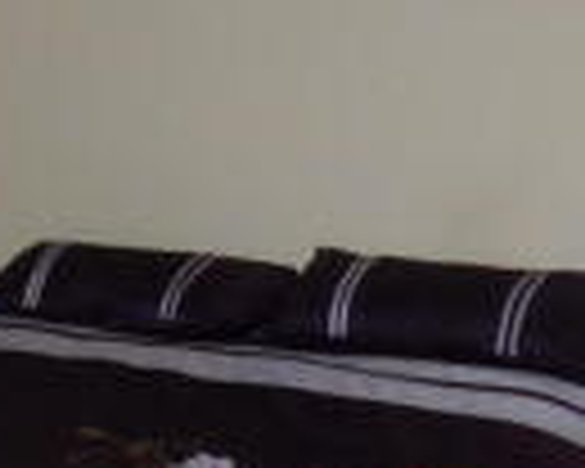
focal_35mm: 109
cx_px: -191
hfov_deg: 16.6
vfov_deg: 14.0
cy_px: 403
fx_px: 1887
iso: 400
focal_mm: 4.5
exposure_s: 1/60
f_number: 5.6
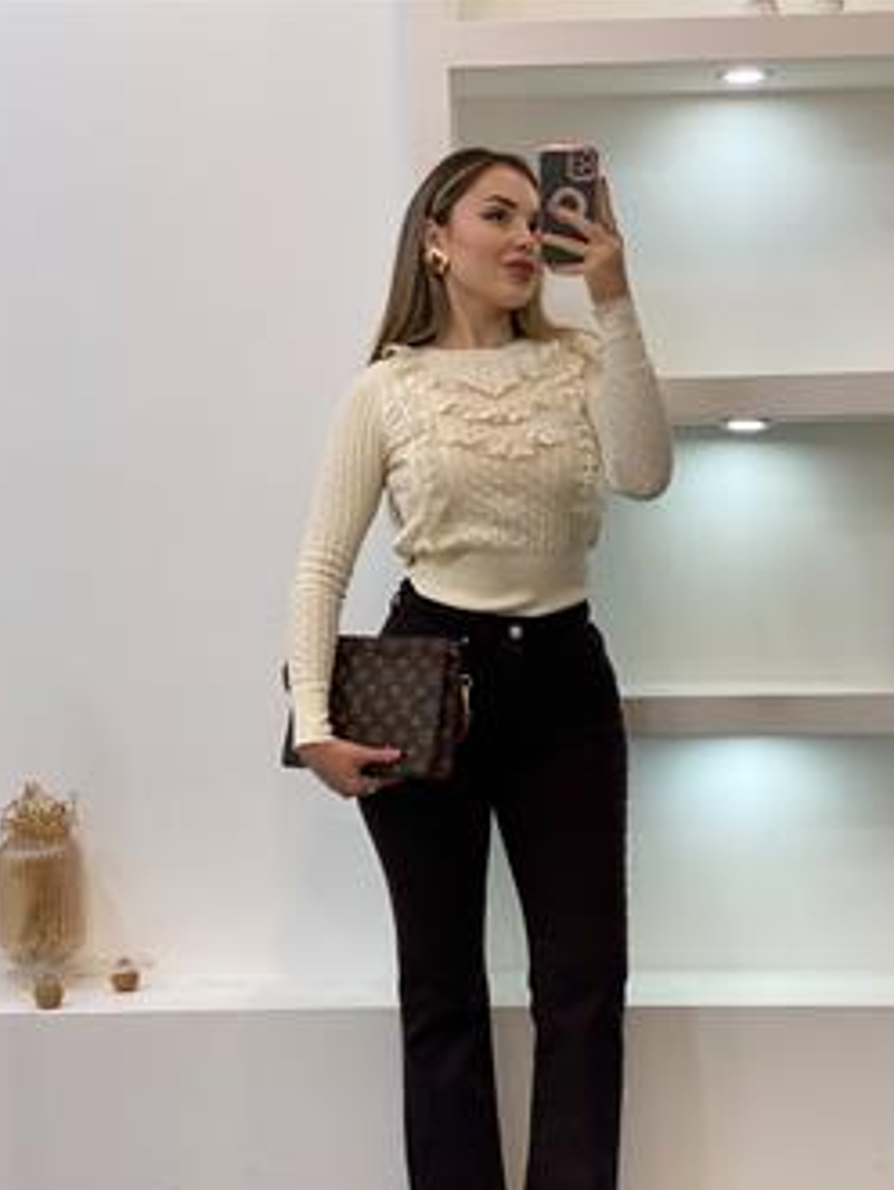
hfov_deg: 22.6
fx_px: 2235
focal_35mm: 65
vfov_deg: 29.7
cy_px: 737
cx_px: 508
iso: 80
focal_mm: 6
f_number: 2
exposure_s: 1/100
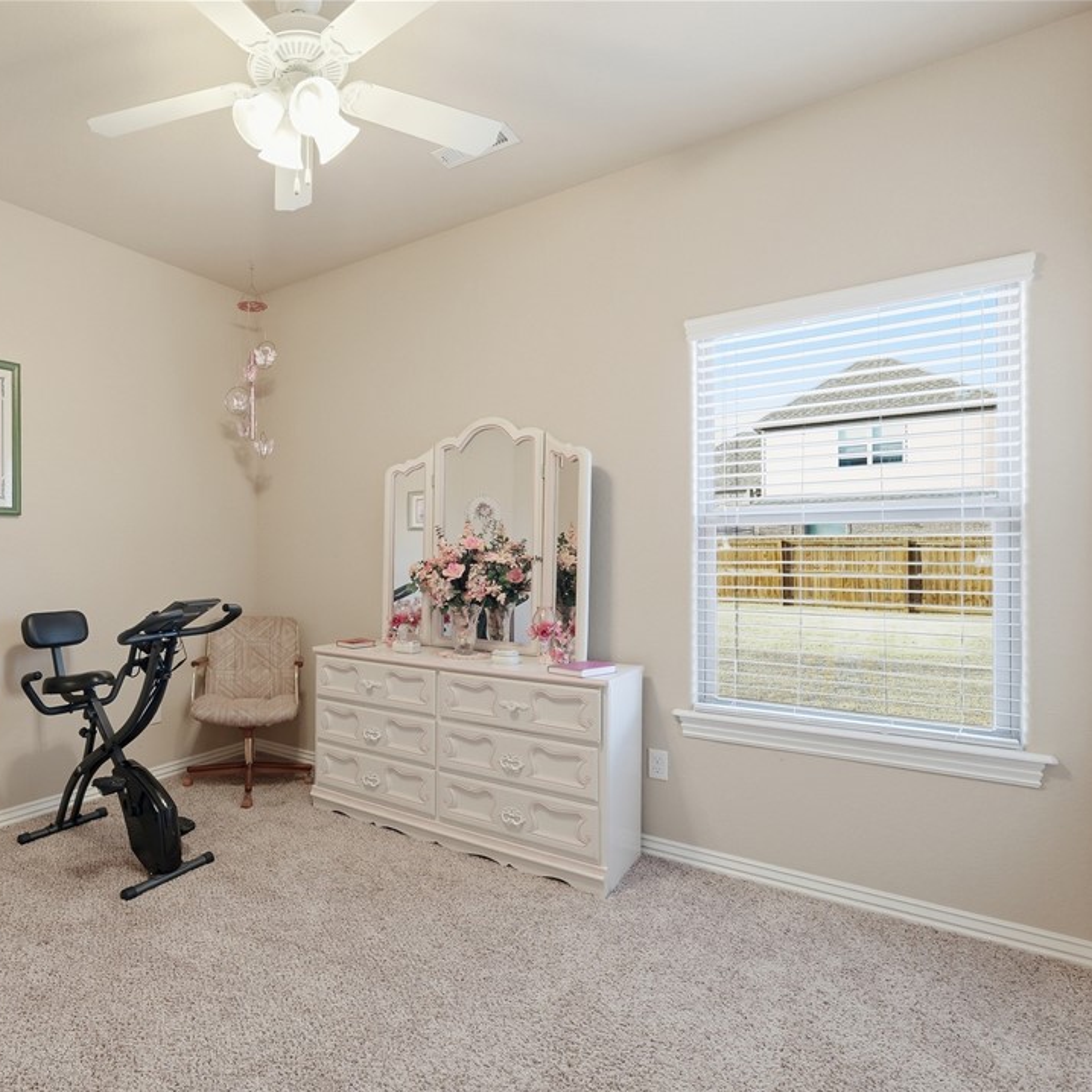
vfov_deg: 80.7
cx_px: 292
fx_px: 642
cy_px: 549
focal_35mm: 18
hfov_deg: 75.7
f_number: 10
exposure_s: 1/25
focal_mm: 14
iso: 400
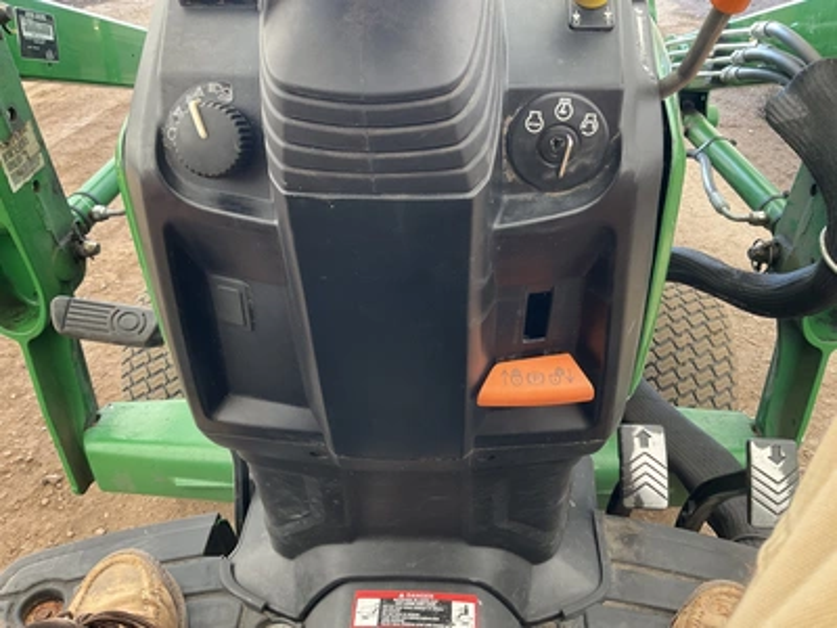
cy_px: 314
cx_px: 418
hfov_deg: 61.7
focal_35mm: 29
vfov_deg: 48.2
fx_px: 701
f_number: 1.8
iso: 64
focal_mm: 3
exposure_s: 1/67
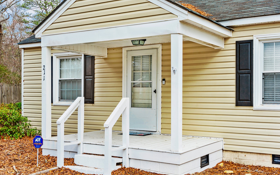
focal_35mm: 44
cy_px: 92
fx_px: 336
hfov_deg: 45.3
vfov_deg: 29.2
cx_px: 140
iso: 250
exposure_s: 1/200
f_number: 9
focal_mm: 43
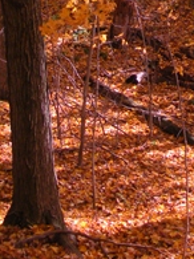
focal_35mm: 111
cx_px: 197
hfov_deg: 13.1
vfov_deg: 16.9
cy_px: -62
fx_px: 830
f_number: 3.5
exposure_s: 1/120
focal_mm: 6.3
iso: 104
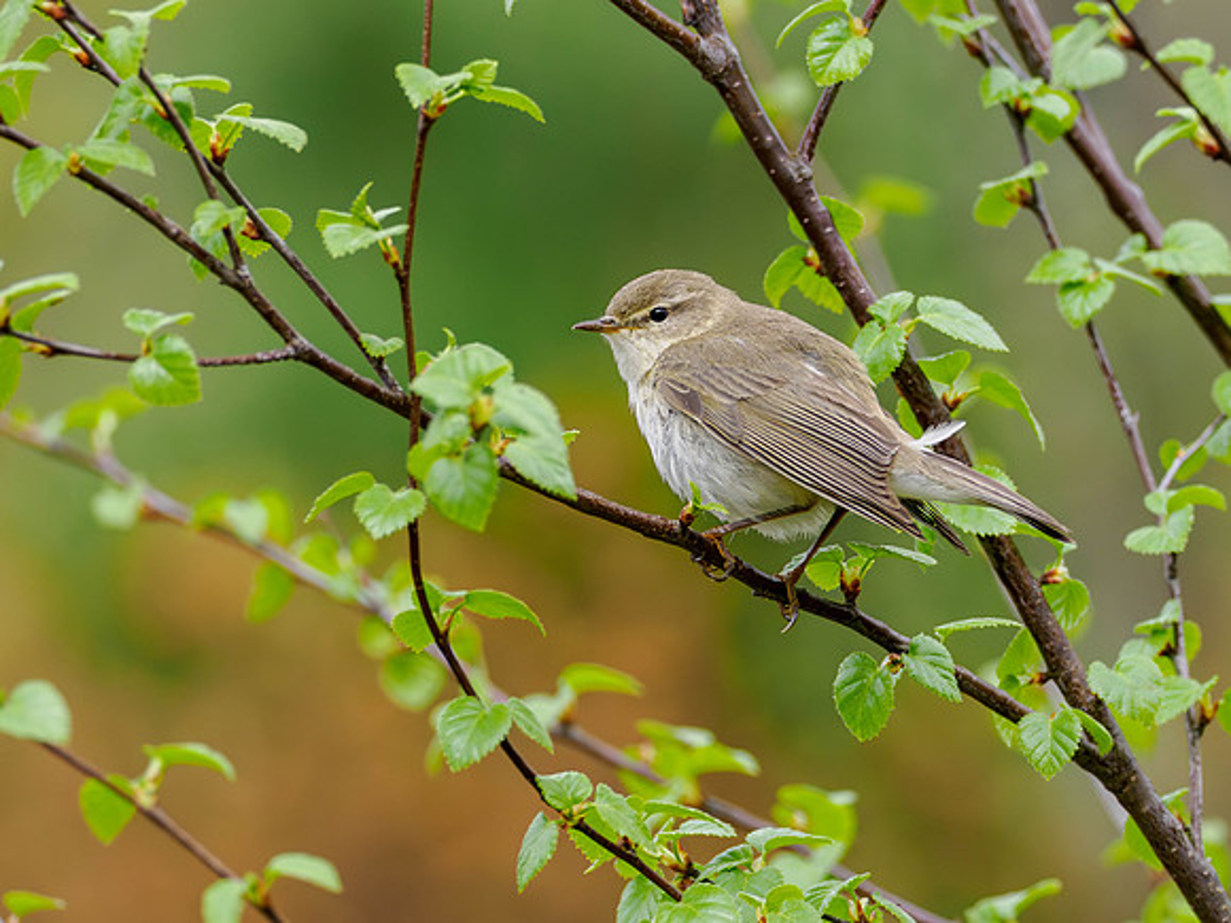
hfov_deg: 2.3
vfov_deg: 1.7
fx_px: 30605
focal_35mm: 861
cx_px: 600
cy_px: 291
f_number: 4
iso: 1250
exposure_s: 1/2500
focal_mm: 300
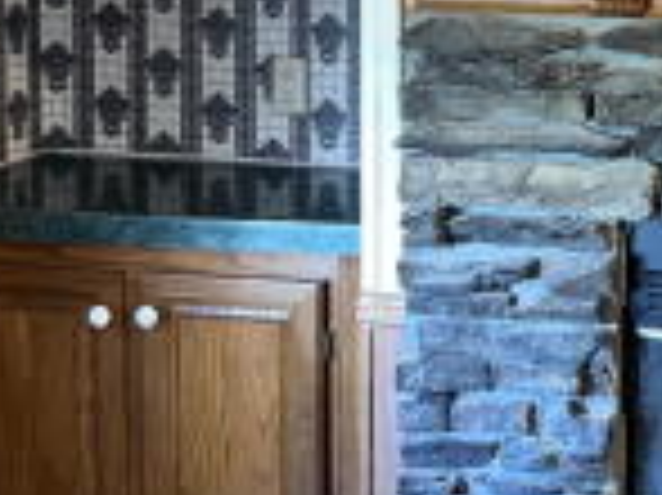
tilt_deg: -6.1
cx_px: 1070
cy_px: -9
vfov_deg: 12.4
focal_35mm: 118
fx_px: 2255
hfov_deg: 15.1
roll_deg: -1.5
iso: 50
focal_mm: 5.7
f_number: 1.5
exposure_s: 1/15
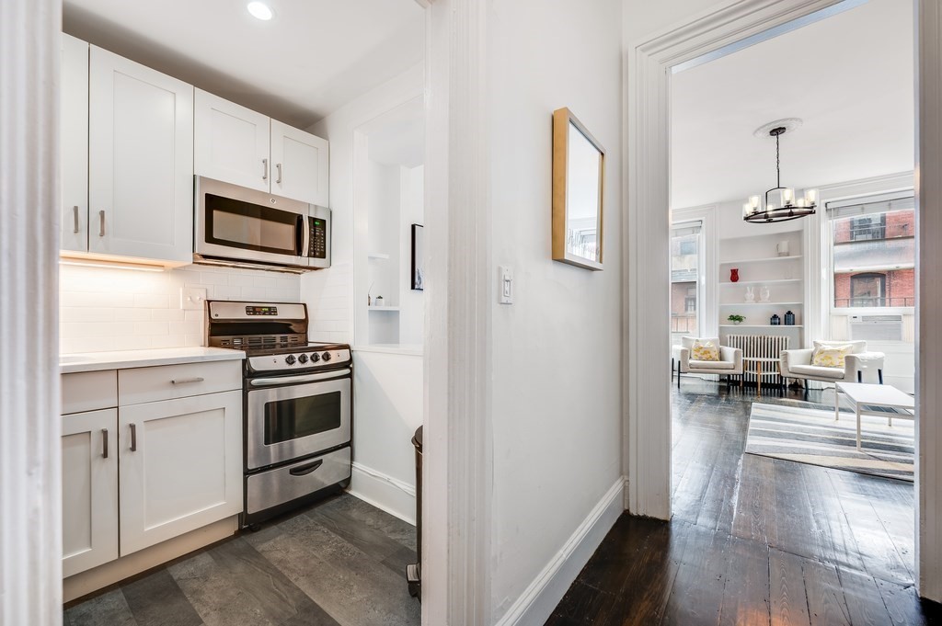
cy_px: 313
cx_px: 471
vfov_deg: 81.1
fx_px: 366
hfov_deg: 104.3
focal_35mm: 14
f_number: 8
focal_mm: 14
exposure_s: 1/40
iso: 100
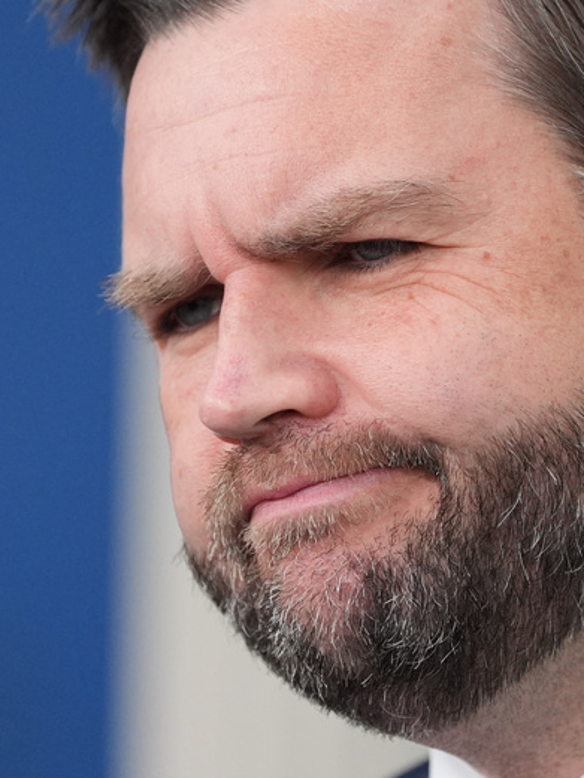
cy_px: 320
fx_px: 12749
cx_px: 414
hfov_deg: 2.6
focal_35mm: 567
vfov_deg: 3.5
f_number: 2.8
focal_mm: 200
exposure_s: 1/640
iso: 2000
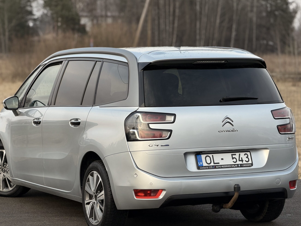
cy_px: 126
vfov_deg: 12.8
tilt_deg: -4.3
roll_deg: +1.5
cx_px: 140
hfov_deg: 17.0
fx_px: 1009
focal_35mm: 116
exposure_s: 1/312
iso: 50
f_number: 2.8
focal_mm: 16.89
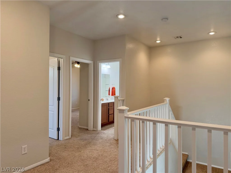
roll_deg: -0.4
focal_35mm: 24
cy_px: 86
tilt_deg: +0.5
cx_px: 116
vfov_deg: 56.8
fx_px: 160
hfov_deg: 71.6
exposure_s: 1/120
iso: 250
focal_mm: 6.76
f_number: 1.78
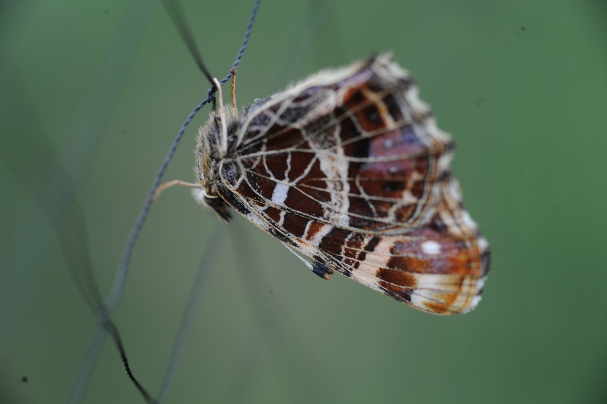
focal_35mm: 105
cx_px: 304
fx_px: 1770
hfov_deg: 19.5
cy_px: 202
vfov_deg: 13.0
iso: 640
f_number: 9
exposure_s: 1/125
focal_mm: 105
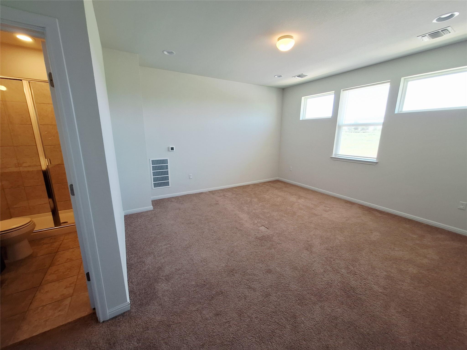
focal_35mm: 13
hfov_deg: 106.2
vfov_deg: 89.9
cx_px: 234
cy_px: 175
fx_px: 175
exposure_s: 1/60
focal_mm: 1.74
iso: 64
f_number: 2.2
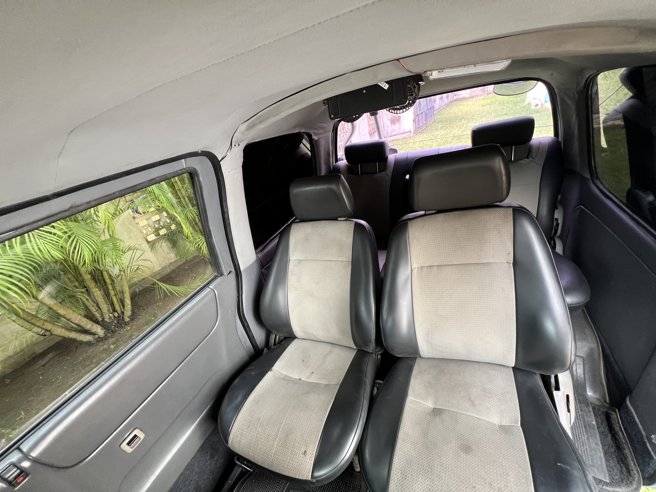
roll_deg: +11.2
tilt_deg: -25.9
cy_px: 246
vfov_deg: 89.9
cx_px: 328
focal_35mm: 13
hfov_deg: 106.2
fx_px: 246
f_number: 1.8
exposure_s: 1/76
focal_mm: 1.57
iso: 250
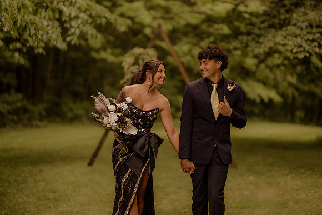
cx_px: 161
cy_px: 108
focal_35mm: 85
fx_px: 760
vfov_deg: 16.1
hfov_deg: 23.9
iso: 400
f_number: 1.4
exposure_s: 1/2000
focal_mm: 85
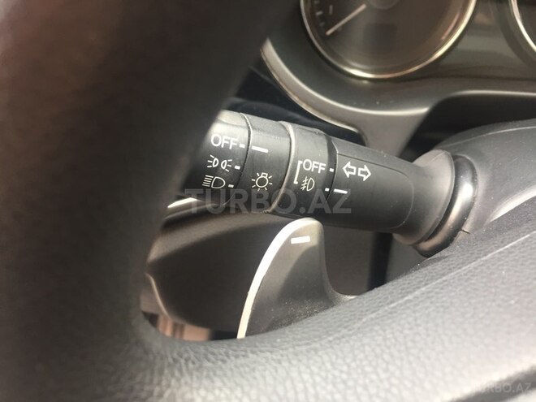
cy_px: 201
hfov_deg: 61.7
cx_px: 268
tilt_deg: -46.9
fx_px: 449
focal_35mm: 29
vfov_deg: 48.2
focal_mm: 4.15
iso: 80
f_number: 2.2
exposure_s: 1/33
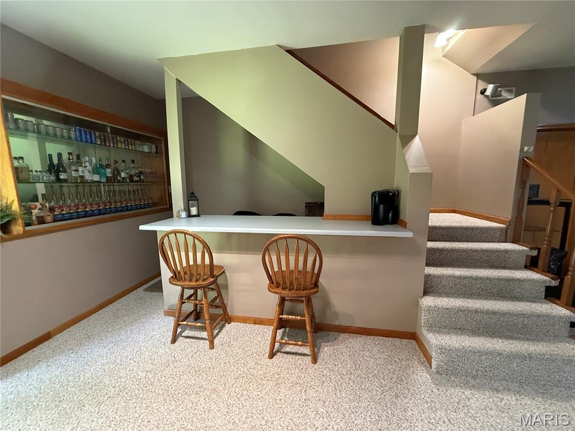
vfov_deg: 85.7
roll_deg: +1.2
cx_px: 288
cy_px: 216
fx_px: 233
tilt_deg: -8.2
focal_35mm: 14
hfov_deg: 102.1
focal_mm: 2.22
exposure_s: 1/60
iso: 640
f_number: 2.2
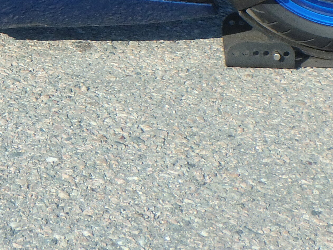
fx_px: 1472
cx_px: -21
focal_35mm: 153
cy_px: -61
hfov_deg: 12.7
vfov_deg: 9.5
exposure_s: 1/320
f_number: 5.2
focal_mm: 7.5
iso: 125
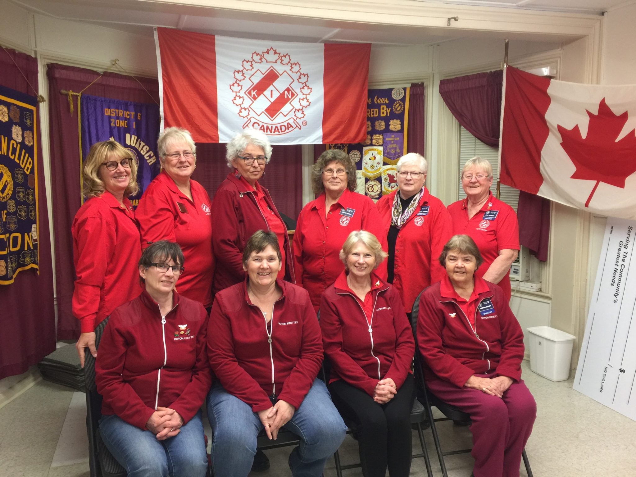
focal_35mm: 29
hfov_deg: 61.7
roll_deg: +0.2
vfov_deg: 48.2
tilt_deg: -7.3
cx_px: 318
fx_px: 533
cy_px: 238
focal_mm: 4.15
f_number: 2.2
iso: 50
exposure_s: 1/15
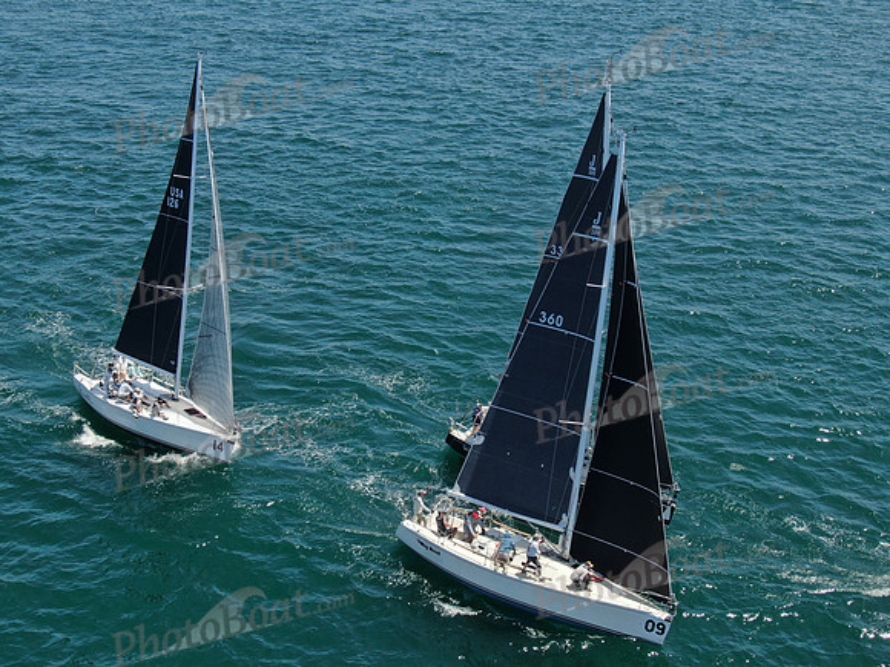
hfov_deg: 39.7
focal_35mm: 48
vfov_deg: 30.3
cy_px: 334
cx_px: 445
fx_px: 1234
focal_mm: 8.6
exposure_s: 1/640
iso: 100
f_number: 3.8
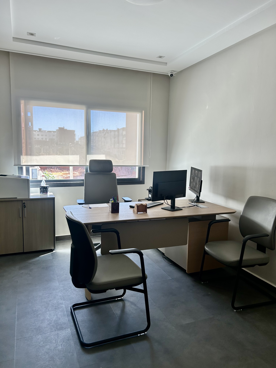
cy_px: 184
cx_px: 138
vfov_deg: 67.3
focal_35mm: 26
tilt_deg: -7.7
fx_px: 276
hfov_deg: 53.1
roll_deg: -2.3
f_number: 1.5
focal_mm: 5.7
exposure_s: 1/121
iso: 50
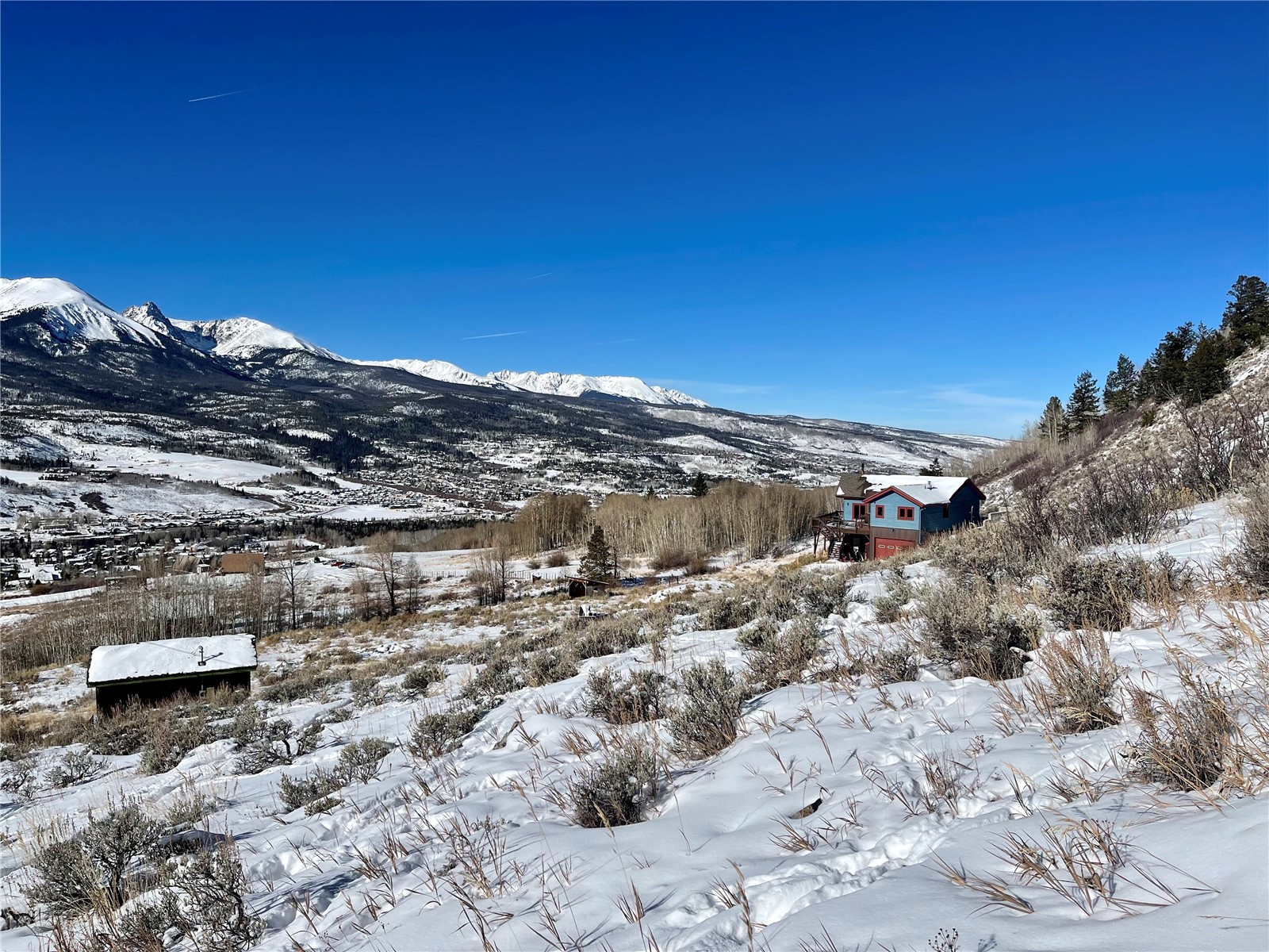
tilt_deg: -3.0
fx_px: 953
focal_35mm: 26
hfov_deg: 67.3
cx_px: 634
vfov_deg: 53.1
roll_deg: -1.6
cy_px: 476
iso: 32
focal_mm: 5.1
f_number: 1.6
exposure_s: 1/10000
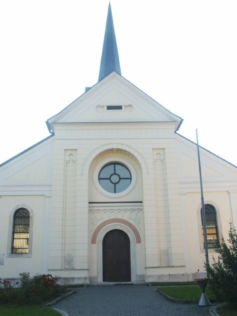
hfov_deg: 40.7
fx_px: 320
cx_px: 118
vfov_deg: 52.6
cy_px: 158
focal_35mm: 35
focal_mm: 7.18
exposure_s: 1/90
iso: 64
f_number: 6.7
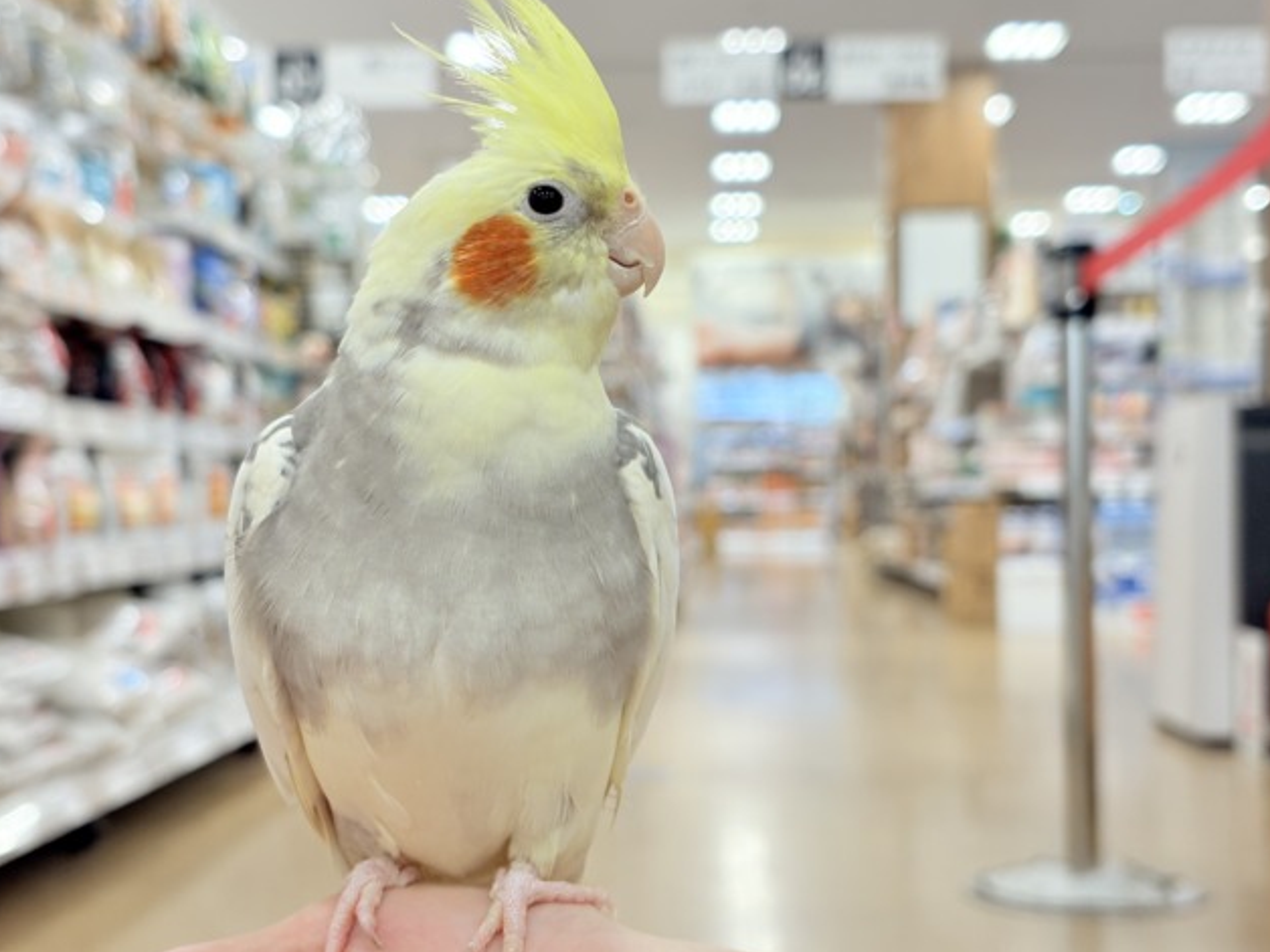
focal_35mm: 53
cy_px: 473
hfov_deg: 36.2
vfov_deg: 27.5
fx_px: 1944
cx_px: 633
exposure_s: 1/100
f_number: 1.6
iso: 100
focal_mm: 5.96
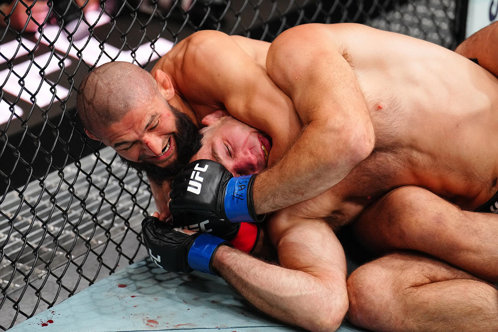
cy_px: 166
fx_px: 1950
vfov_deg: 9.7
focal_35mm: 141
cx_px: 249
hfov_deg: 14.6
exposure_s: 1/1600
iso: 4000
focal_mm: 141
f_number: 2.8
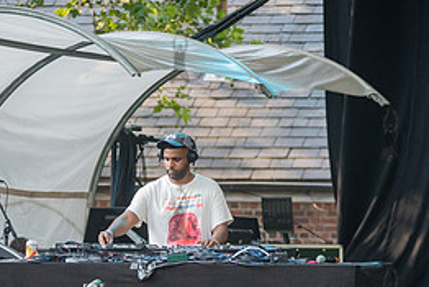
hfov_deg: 5.5
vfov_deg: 3.7
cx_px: 178
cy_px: 212
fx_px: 4495
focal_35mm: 377
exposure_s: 1/800
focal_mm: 170
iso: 2000
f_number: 4
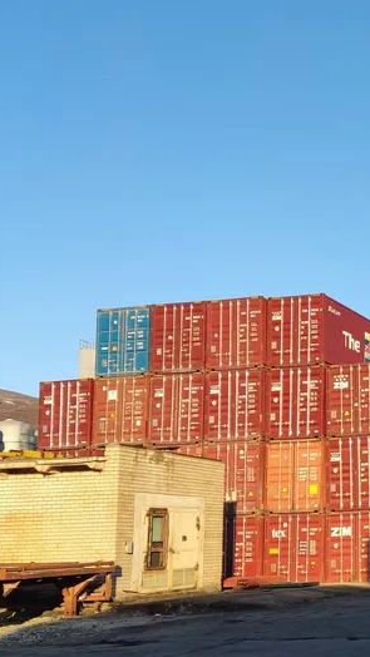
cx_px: 509
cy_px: 410
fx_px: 906
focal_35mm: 52
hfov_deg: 20.6
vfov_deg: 39.6
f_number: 1.79
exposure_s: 1/615
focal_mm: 4.71
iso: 50
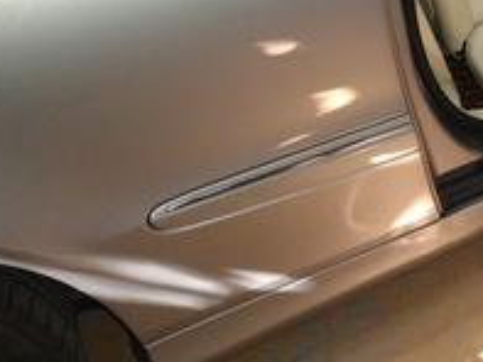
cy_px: -95
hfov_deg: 25.6
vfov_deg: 19.8
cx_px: 561
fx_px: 963
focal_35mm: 69
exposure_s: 1/40
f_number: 1.7
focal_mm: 4.71
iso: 784
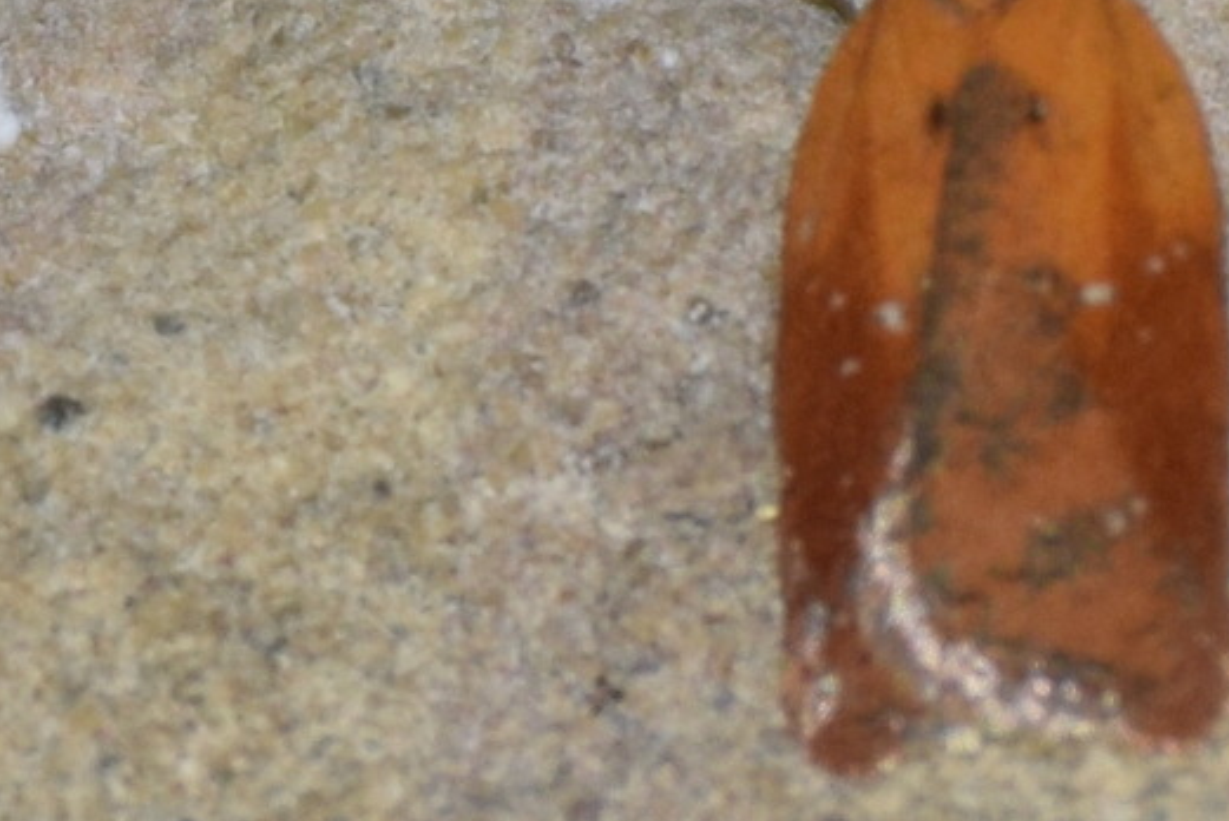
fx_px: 13184
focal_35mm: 386
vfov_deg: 3.6
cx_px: 997
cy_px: 311
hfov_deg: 5.3
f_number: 5.6
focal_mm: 140
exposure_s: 1/60
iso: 320
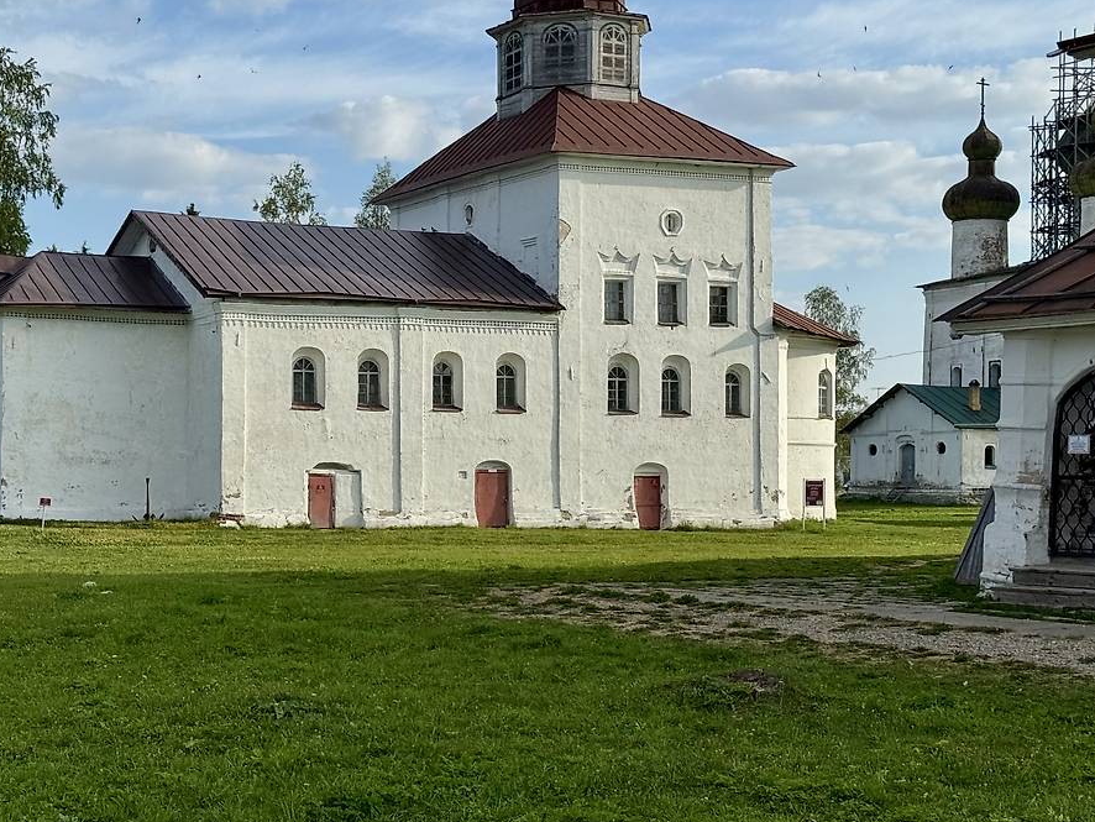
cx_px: 412
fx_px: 2057
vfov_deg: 22.5
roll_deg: +0.6
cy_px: 274
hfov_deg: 29.7
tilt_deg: +4.7
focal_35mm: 65
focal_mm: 6.76
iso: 64
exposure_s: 1/4049
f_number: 1.78
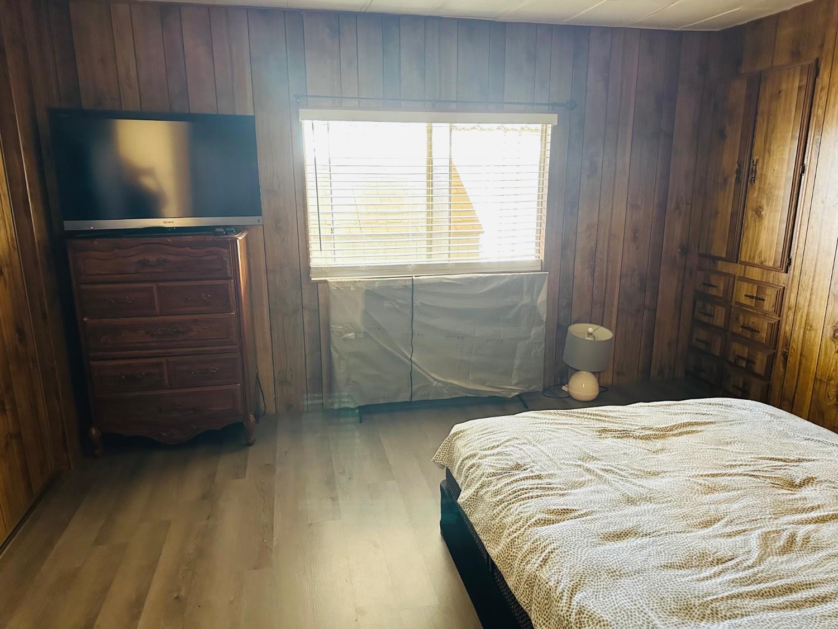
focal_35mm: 24
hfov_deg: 71.6
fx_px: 581
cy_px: 314
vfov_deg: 56.8
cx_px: 419
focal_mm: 6.86
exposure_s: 1/60
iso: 640
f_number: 1.78
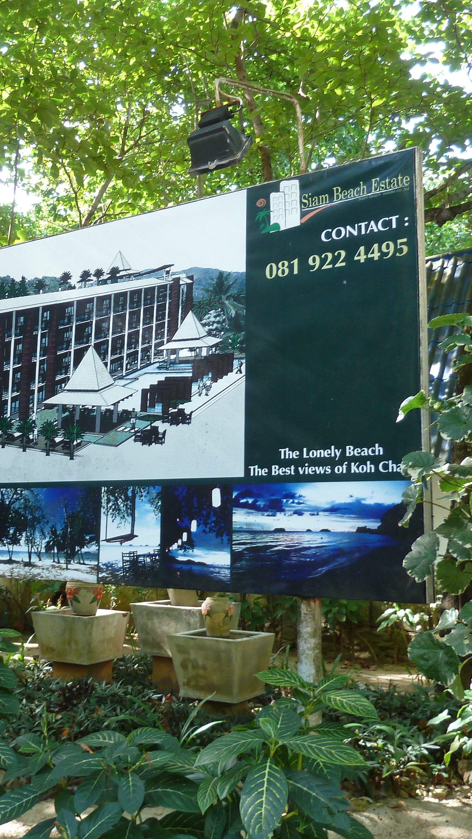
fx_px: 823
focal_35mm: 37
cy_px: 419
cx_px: 69
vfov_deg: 54.0
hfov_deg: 30.9
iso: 80
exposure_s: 1/30
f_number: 3.3
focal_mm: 4.1
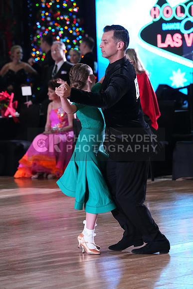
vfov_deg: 10.3
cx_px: 96
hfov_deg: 6.9
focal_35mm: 200
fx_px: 1607
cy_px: 144
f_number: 5.6
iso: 10000
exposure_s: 1/400
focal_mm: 200
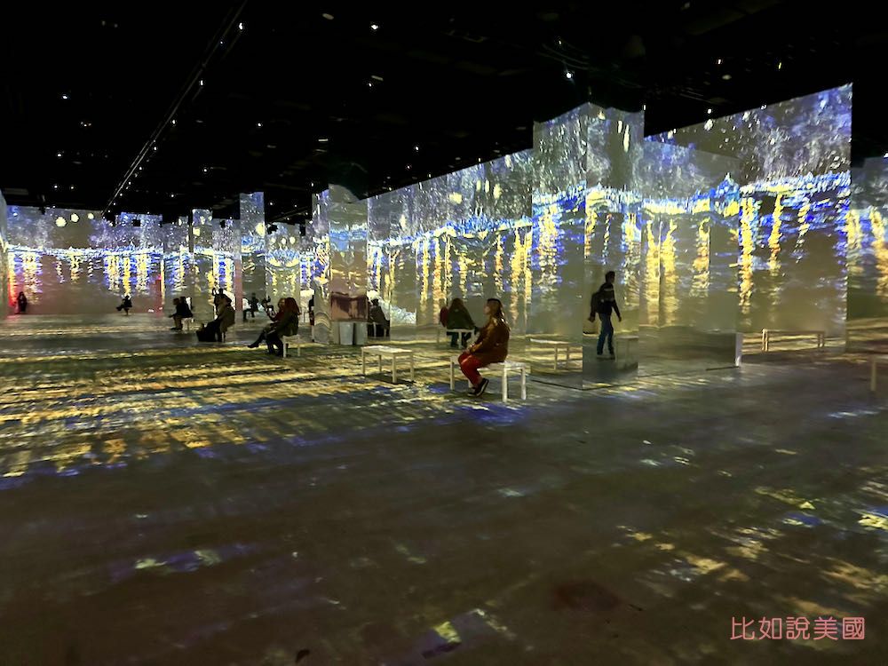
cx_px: 444
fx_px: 616
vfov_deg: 56.8
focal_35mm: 24
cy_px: 333
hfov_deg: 71.6
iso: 1250
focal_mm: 6.86
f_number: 1.78
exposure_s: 1/30
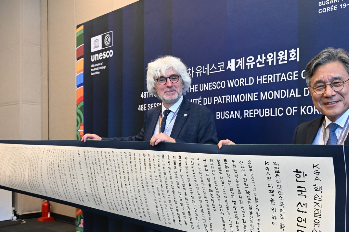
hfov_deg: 44.6
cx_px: 211
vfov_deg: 30.6
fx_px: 423
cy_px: 146
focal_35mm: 44
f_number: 5.6
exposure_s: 1/160
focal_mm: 33.5
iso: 6400
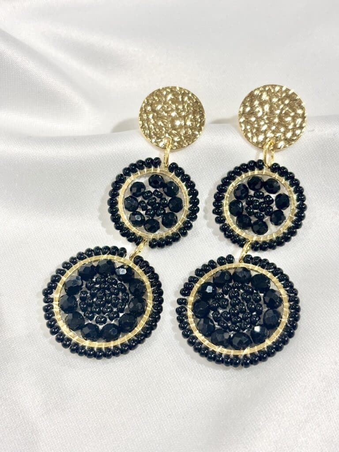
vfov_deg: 36.8
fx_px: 679
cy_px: 226
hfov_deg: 28.0
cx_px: 170
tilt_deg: -50.9
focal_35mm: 52
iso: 25
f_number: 1.6
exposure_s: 1/158
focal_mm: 5.96
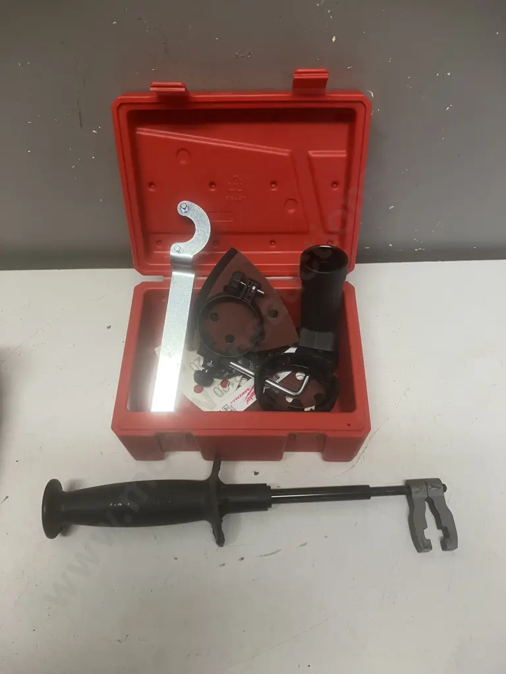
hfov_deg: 49.7
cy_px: 337
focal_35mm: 28
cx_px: 253
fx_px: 546
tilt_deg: -54.6
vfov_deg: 63.4
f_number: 1.8
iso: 80
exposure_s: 1/50
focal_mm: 3.99
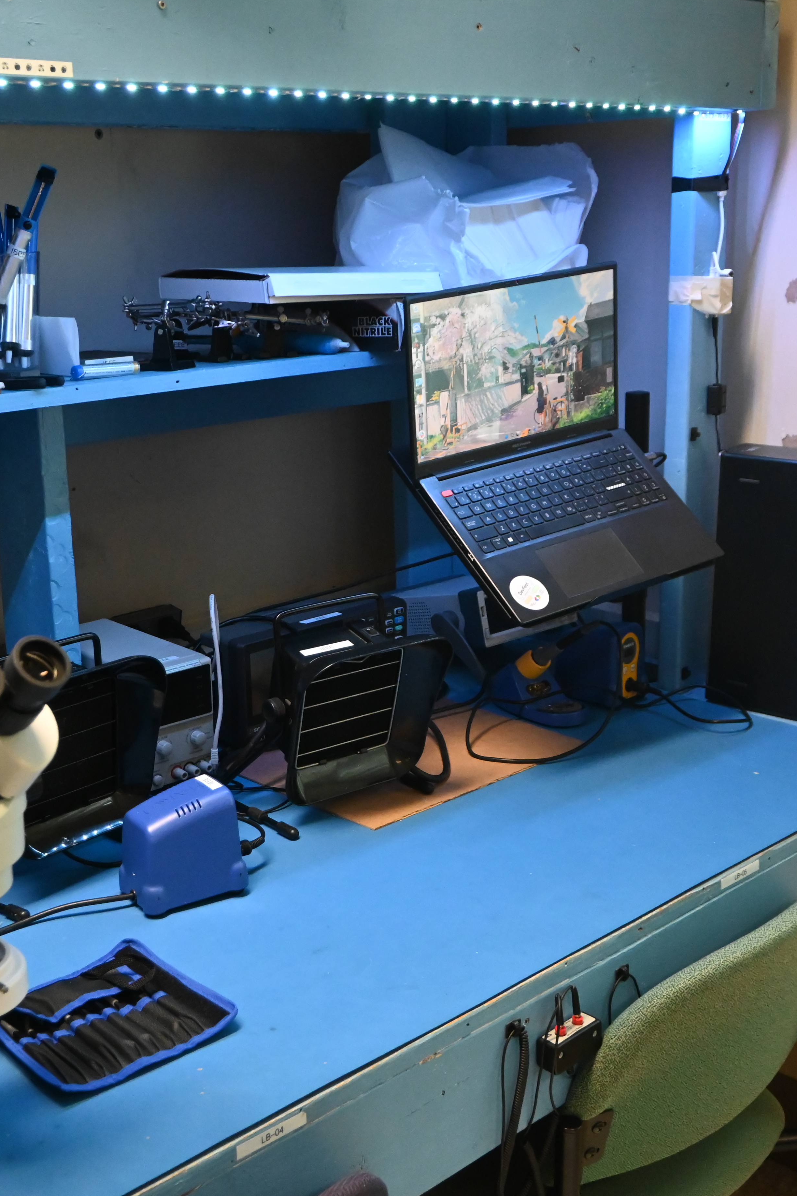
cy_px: 596
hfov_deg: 30.2
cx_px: 311
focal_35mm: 44
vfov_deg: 44.2
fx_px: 1474
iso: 3200
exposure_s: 1/100
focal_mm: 19.5
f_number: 3.8
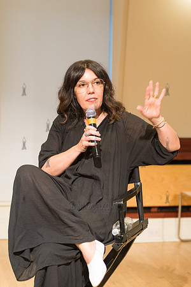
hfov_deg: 17.1
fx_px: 637
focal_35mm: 80
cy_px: 144
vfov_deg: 25.4
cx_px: 96
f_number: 4
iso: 2500
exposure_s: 1/160
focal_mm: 80
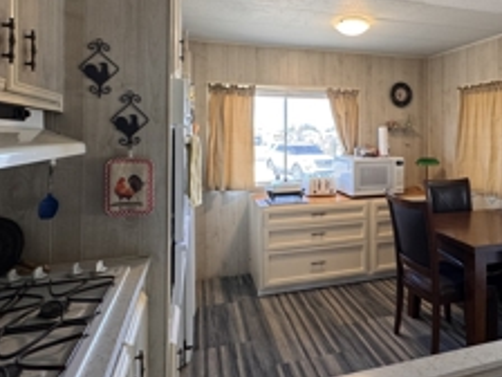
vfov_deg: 53.9
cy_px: 128
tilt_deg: +0.0
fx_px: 363
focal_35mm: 25
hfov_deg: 68.3
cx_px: 314
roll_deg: -0.5
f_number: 2.2
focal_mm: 2.22
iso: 160
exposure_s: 1/120
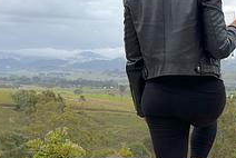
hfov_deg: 24.6
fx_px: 479
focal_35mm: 73
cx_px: 294
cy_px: 105
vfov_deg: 18.7
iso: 80
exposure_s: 1/198
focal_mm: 6.86
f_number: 1.78
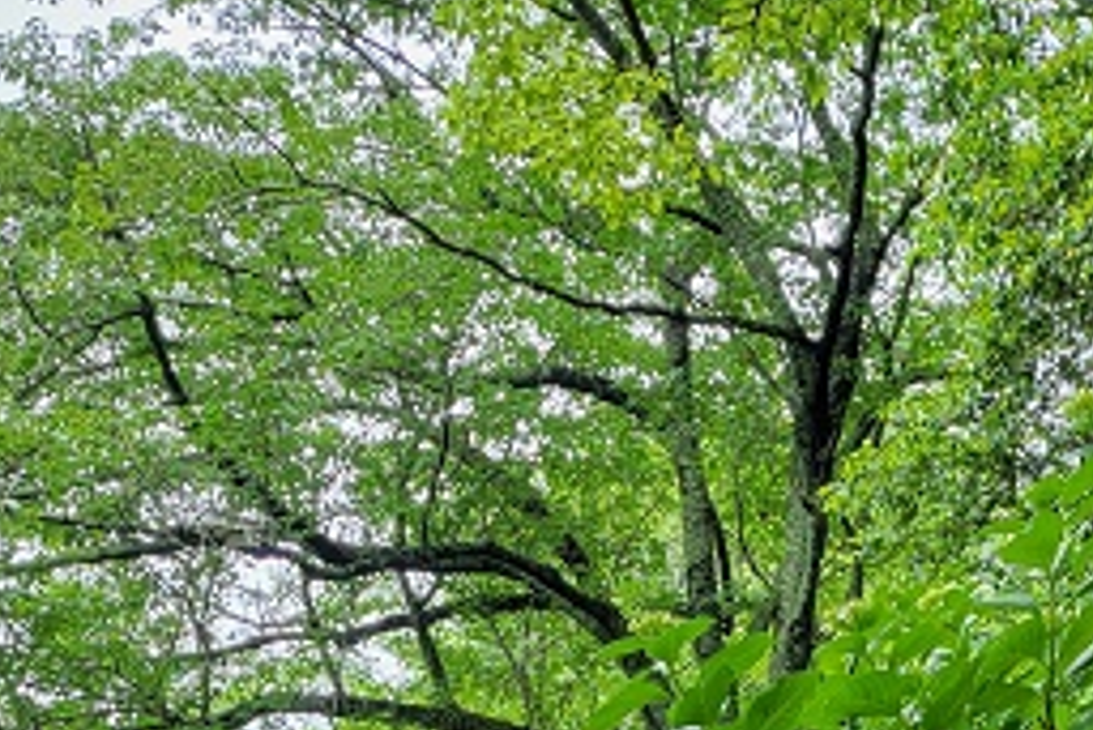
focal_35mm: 86
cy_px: 1270
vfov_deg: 14.2
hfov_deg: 22.9
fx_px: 2612
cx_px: 1031
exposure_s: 1/100
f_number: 1.8
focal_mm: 5.4
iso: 40
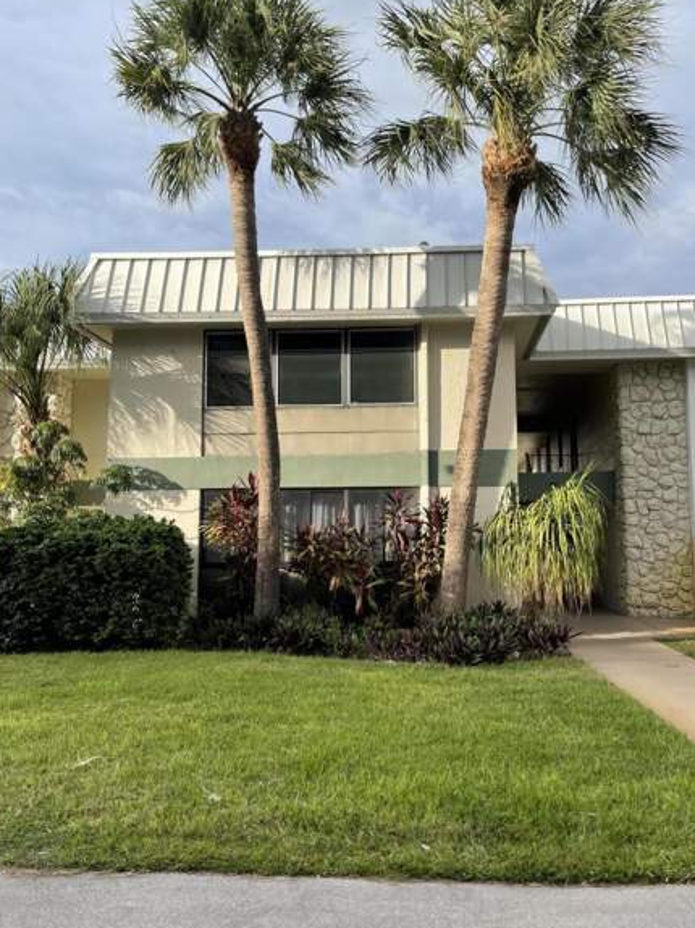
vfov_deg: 61.7
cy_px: 474
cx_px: 375
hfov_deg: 48.2
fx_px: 777
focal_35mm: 29
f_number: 1.6
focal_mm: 4.2
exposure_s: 1/1490
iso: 32
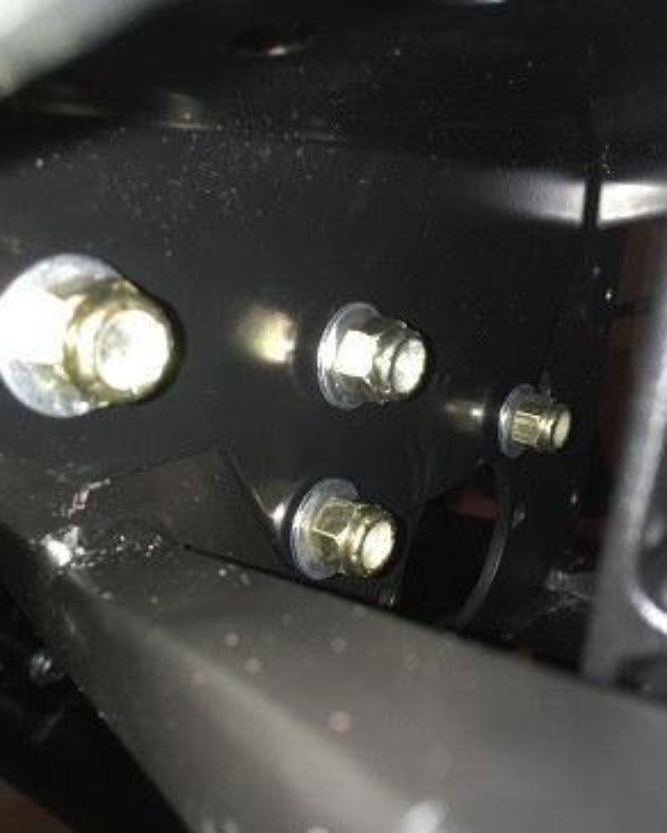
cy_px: 438
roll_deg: +3.1
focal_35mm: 31
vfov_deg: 57.1
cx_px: 340
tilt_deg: -13.8
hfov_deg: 47.1
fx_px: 765
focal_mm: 4.15
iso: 25
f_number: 2.2
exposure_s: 1/17
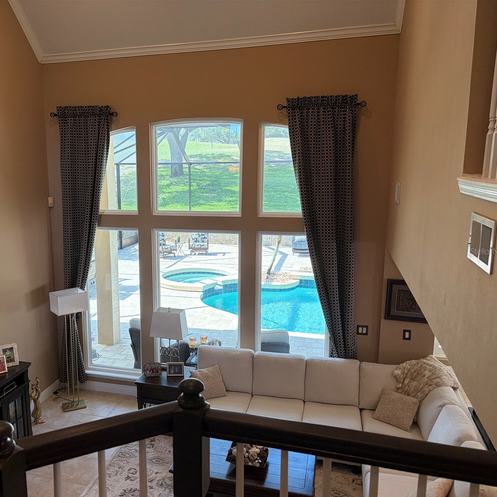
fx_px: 504
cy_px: 251
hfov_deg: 51.7
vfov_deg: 52.5
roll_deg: +1.1
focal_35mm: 31
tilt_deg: -10.3
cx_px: 174
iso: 125
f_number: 1.6
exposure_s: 1/208
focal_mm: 5.96
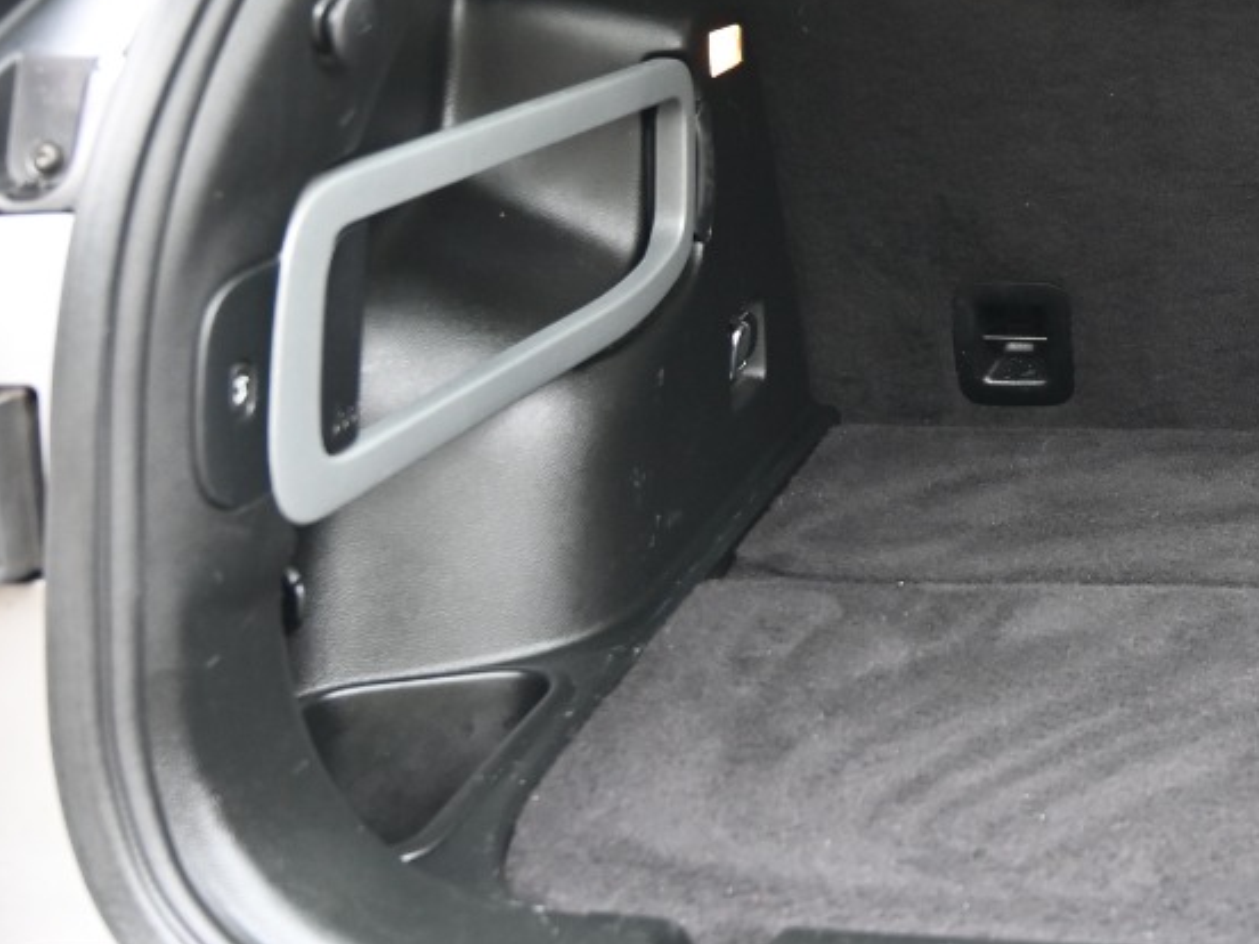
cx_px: 1549
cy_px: 105
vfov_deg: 17.7
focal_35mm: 82
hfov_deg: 21.9
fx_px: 2982
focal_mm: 29
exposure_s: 1/125
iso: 1000
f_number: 4
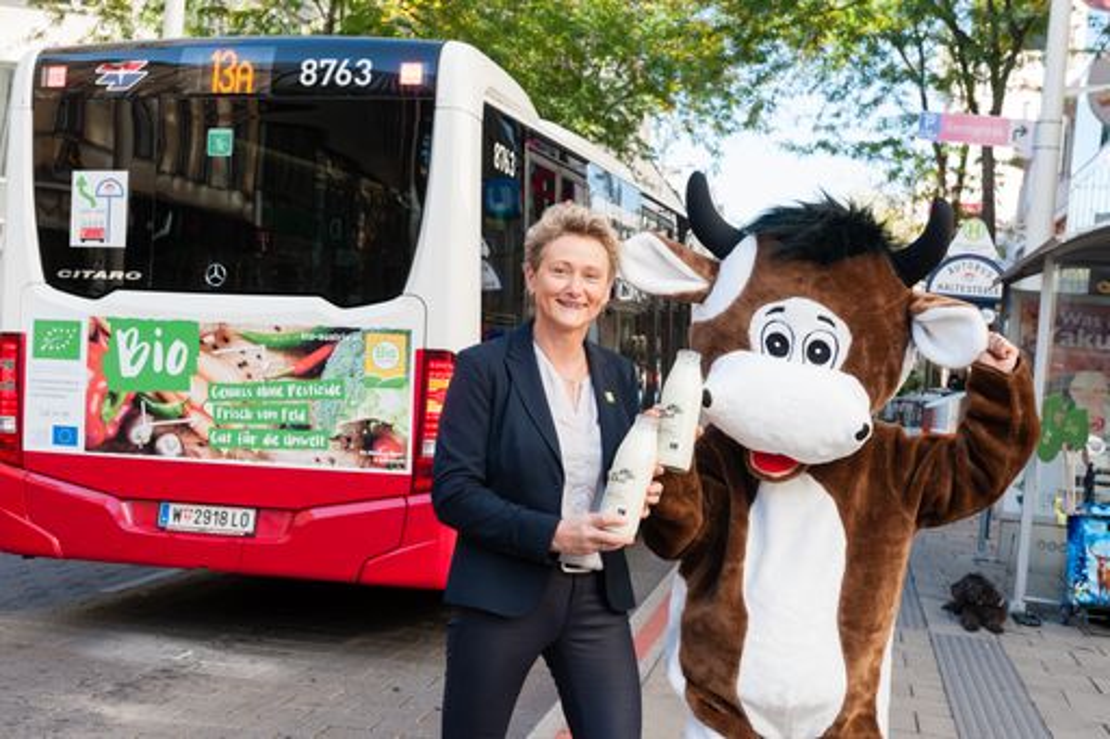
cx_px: 555
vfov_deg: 28.1
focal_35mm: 48
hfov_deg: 41.1
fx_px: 1479
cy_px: 370
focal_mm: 48
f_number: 6.3
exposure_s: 1/200
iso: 400
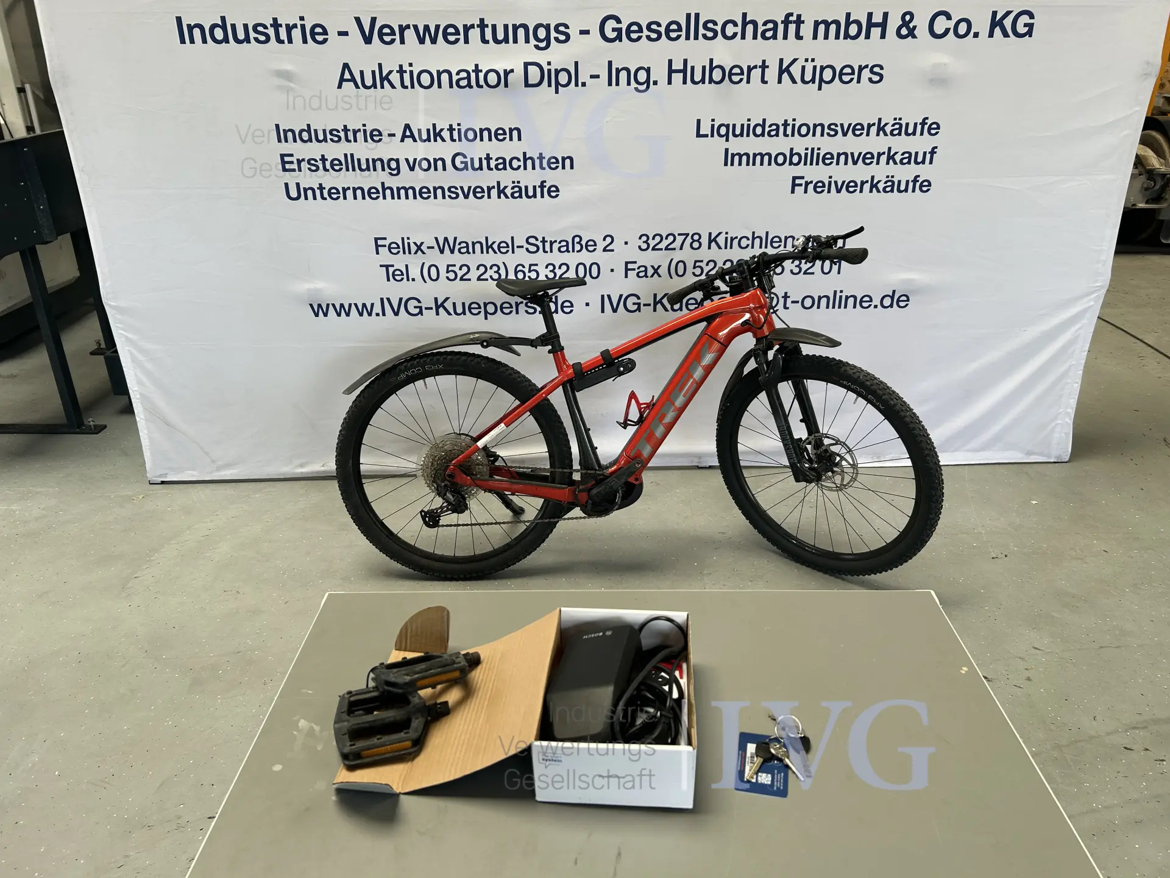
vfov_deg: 53.1
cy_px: 439
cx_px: 585
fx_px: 879
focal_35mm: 26
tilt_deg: -24.9
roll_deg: +0.6
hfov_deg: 67.3
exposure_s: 1/203
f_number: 1.5
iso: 40
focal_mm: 5.7
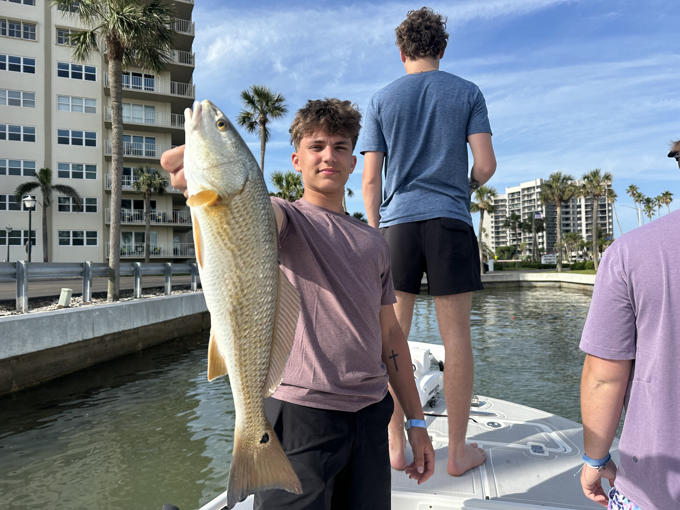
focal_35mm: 24
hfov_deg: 71.6
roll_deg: +1.1
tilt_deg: +3.6
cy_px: 255
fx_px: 471
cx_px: 340
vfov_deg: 56.8
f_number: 1.78
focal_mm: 6.86
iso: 80
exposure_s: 1/3717
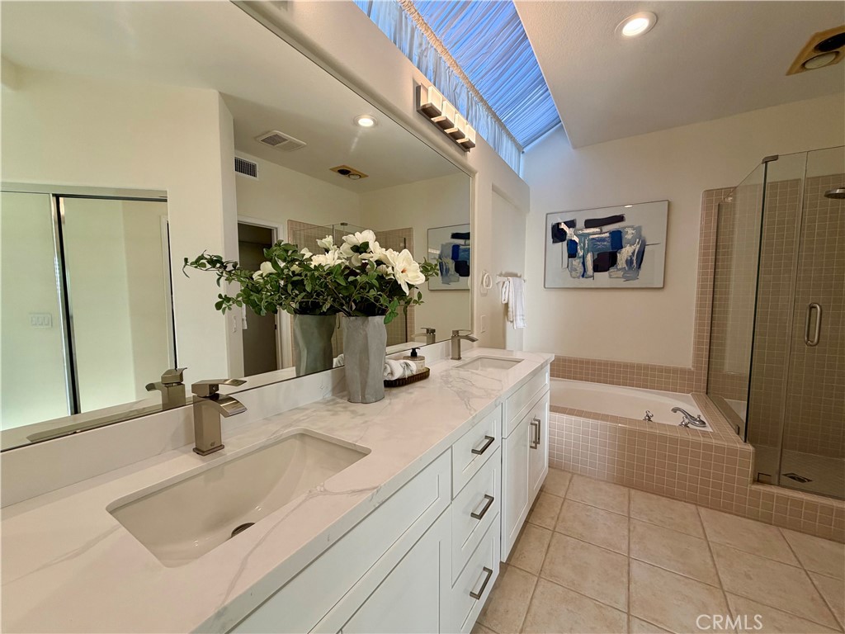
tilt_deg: -3.5
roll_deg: +0.1
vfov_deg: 85.7
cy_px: 317
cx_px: 422
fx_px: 342
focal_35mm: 14
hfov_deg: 102.1
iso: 100
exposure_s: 1/120
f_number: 2.2
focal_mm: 2.22
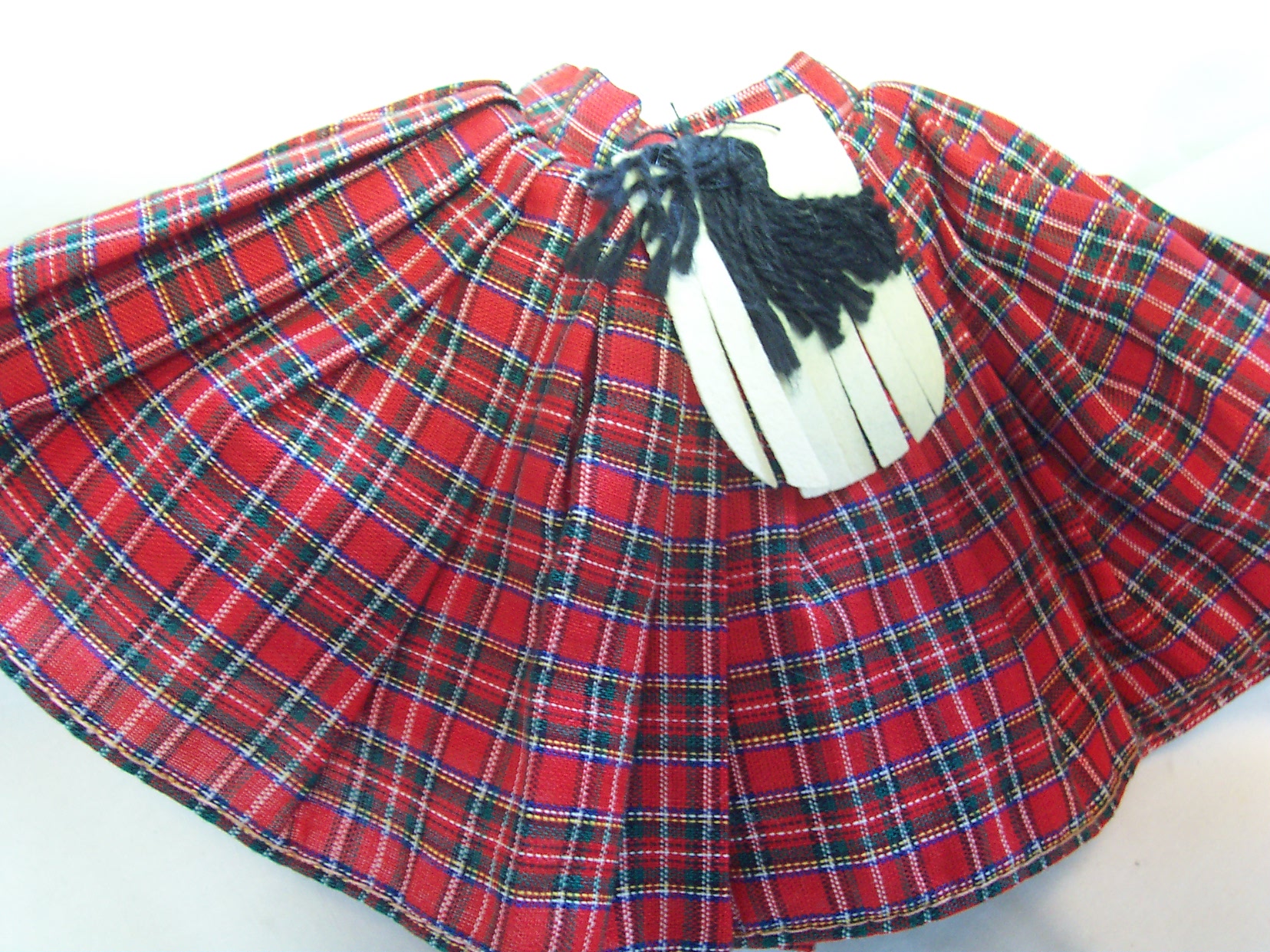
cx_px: 635
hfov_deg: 50.1
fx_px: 1357
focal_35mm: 37
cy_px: 476
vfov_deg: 38.7
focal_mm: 5.6
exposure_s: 1/10
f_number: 2.8
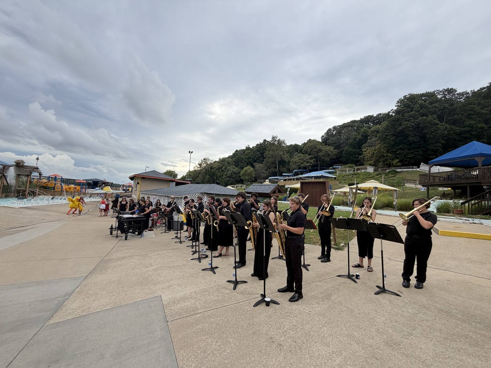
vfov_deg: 85.7
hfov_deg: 102.1
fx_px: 199
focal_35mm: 14
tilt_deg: +5.8
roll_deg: -3.9
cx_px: 246
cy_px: 184
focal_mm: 2.22
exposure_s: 1/359
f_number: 2.2
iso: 50
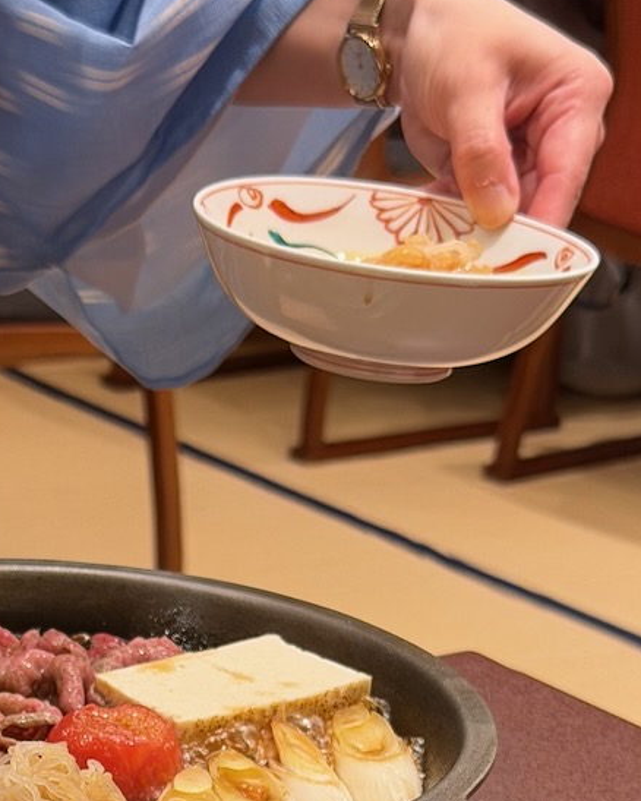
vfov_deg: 15.7
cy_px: 990
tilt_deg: -25.3
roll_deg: -5.1
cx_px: 34
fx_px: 2773
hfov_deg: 13.0
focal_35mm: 117
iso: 80
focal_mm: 6.76
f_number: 1.78
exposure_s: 1/50
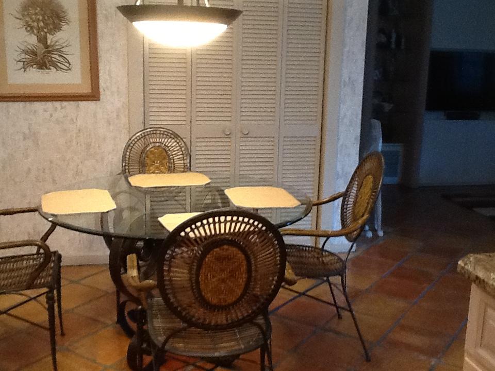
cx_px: 248
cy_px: 186
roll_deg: +0.2
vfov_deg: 32.9
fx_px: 629
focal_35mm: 44
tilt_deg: -15.1
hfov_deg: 42.9
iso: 200
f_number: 2.4
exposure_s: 1/30
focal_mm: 2.03
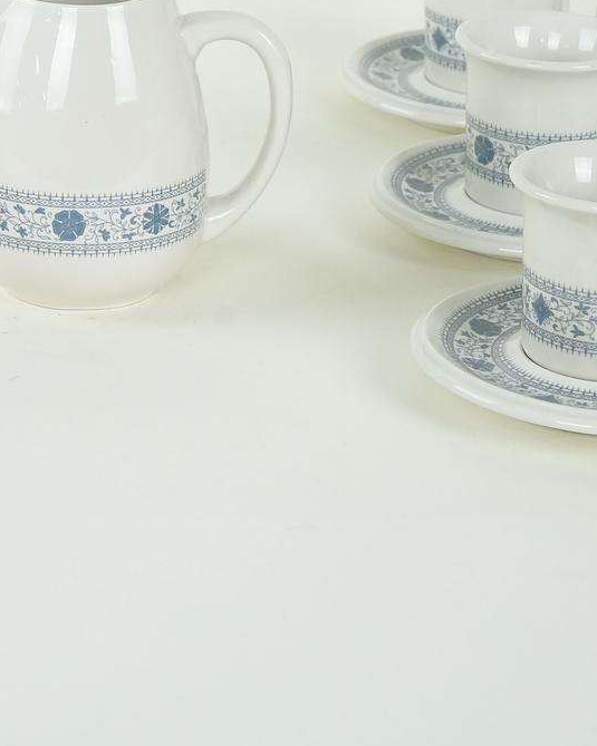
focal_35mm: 129
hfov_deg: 11.9
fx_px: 2850
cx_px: 96
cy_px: 79
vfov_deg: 14.8
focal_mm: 46
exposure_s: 1/80
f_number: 9
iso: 2500
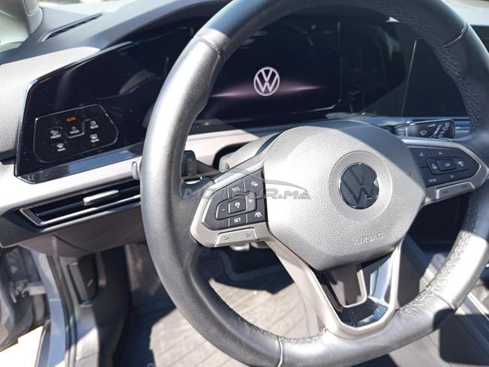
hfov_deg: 71.6
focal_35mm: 24
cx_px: 244
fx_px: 339
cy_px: 184
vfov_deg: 56.8
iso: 64
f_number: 1.7
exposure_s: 1/100
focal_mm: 5.24
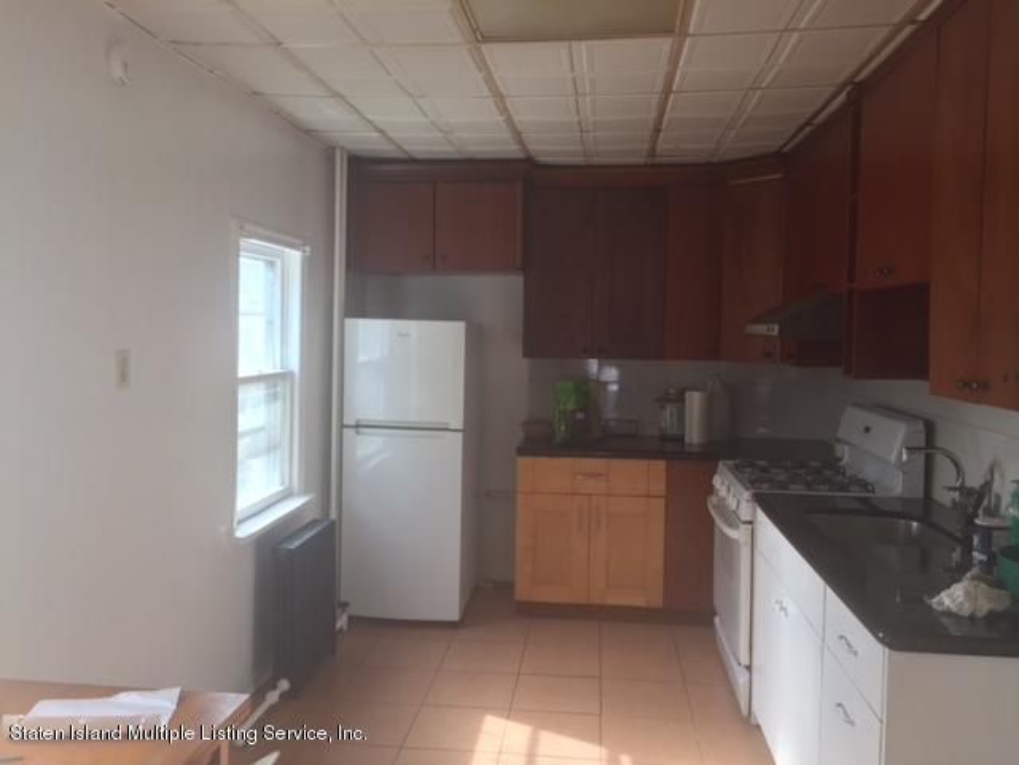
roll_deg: -1.6
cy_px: 382
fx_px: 854
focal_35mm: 29
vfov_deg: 48.2
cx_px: 510
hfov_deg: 61.7
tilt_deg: -4.2
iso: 40
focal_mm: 4.15
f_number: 2.2
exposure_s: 1/60
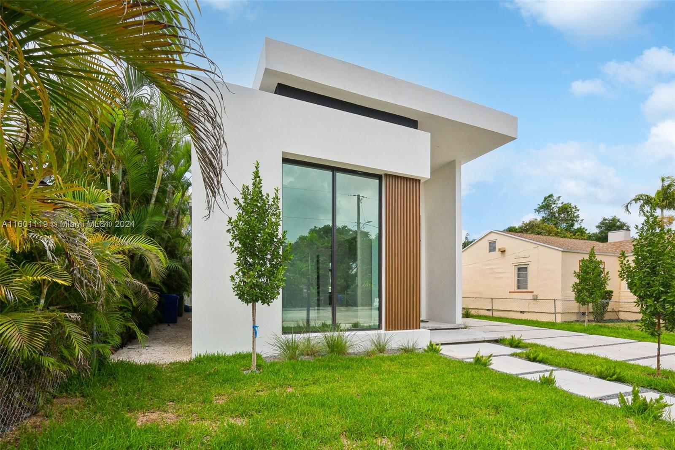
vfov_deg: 77.3
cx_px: 338
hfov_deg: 100.4
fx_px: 281
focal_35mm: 15
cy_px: 225
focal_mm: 10
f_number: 8
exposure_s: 1/2000
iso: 1250
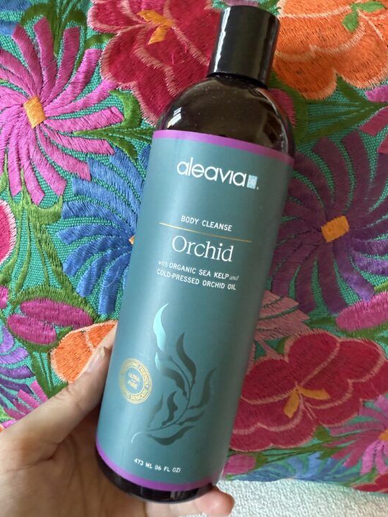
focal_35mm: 25
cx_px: 197
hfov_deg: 54.9
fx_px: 374
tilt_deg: -43.5
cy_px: 258
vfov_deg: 69.4
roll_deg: +3.5
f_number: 2.2
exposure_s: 1/60
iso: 500
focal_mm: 2.22
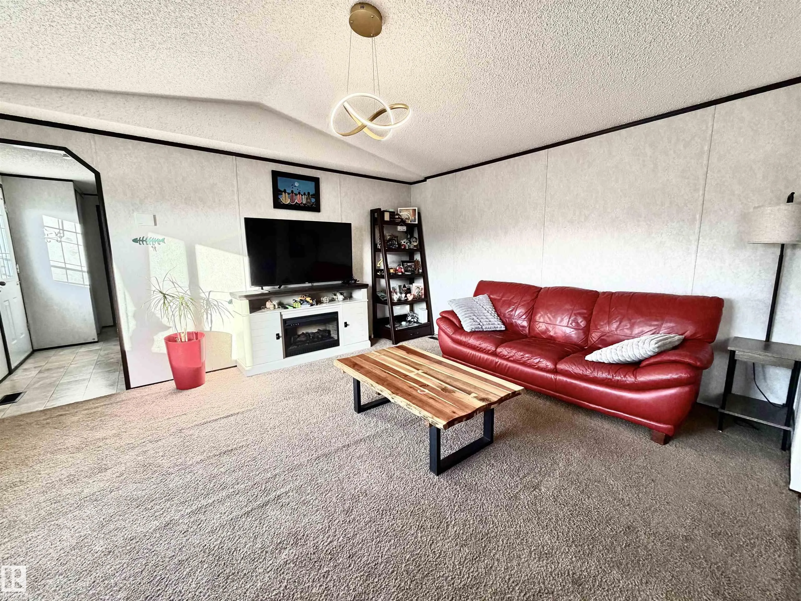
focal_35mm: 14
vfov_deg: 85.7
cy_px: 300
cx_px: 400
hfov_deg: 102.1
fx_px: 324
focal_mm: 2.22
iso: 200
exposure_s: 1/121
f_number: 2.2
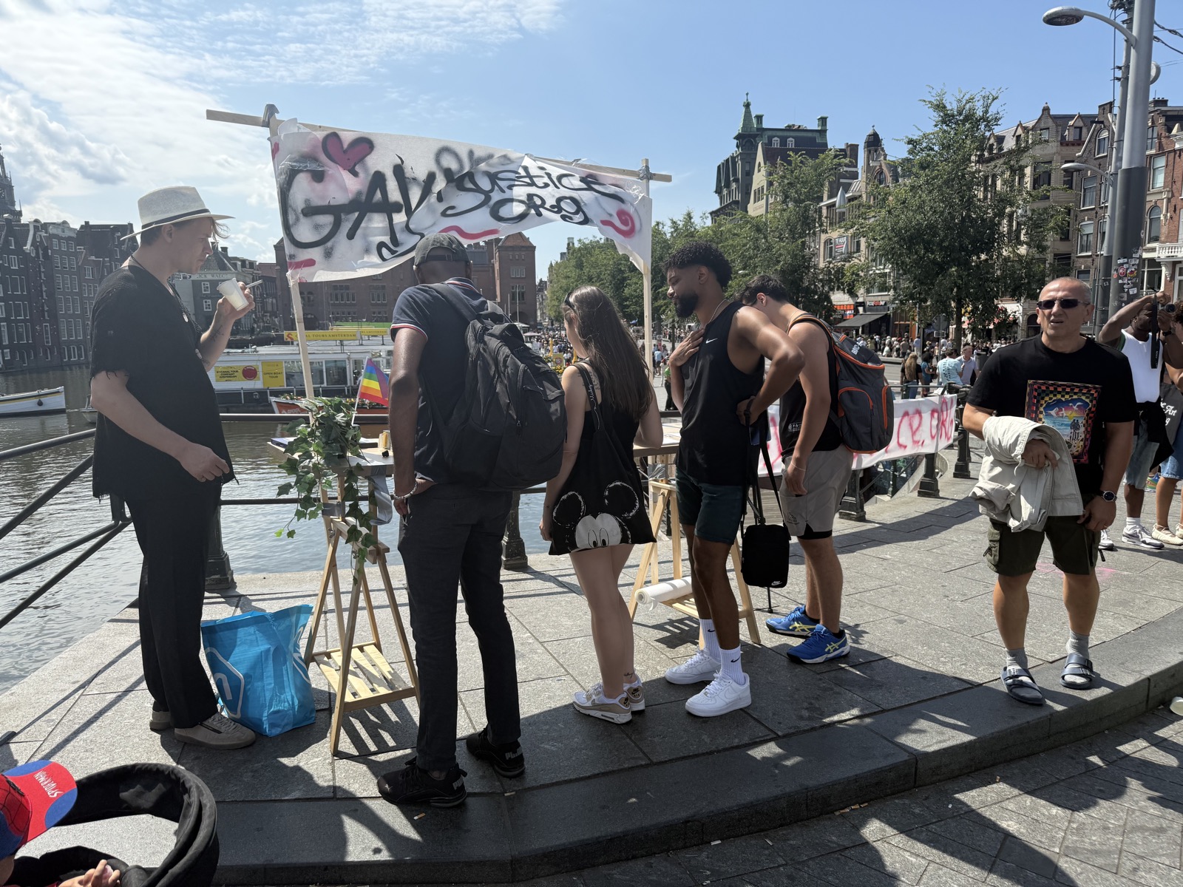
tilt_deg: -6.8
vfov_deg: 56.8
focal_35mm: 24
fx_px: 820
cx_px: 592
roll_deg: +0.0
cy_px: 444
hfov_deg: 71.6
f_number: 1.78
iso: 100
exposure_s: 1/4673
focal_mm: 6.76
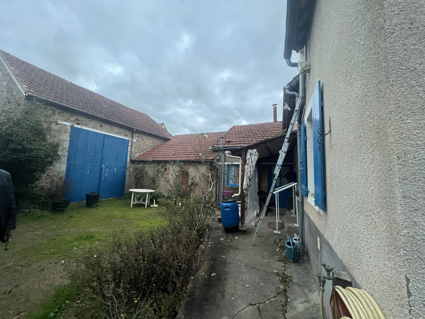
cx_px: 212
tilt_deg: +5.7
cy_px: 160
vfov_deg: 89.9
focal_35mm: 13
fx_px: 160
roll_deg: -1.2
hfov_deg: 106.2
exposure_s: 1/60
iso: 320
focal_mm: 1.57
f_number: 1.8
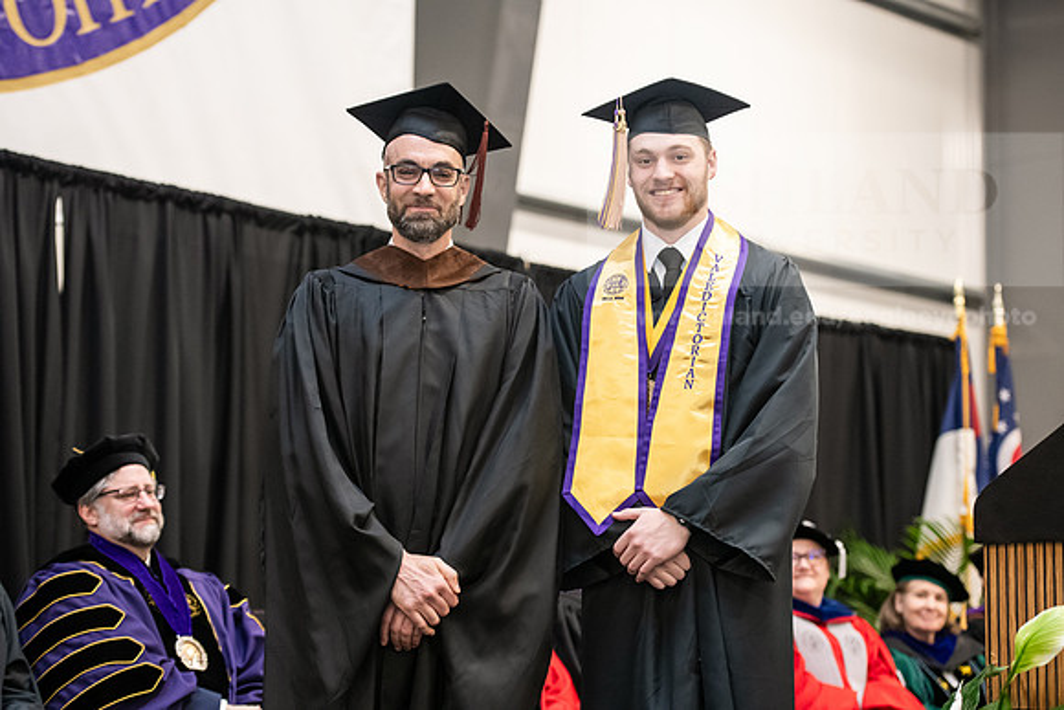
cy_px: 355
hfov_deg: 23.6
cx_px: 532
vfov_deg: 15.9
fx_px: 2542
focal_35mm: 86
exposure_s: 1/200
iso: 3200
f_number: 3.5
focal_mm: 86
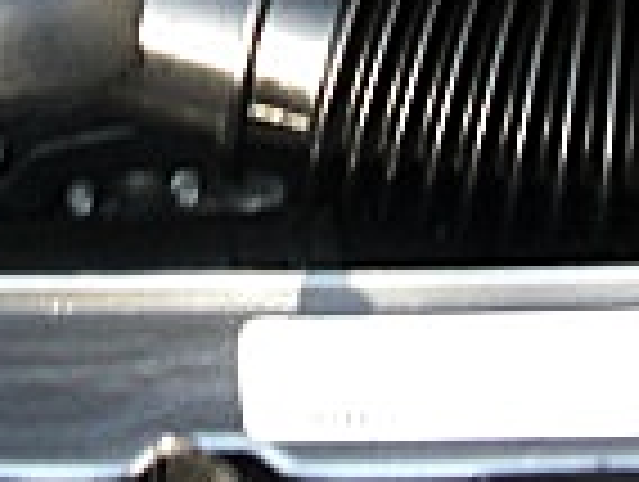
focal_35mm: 162
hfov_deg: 12.0
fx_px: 2996
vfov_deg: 8.8
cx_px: 0
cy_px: -392
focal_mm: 6.3
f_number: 2.8
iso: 200
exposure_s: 1/125
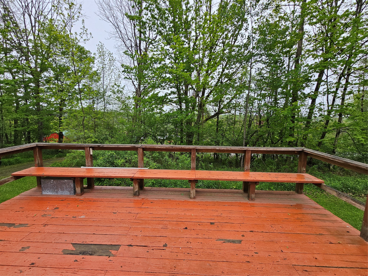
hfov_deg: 106.2
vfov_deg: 89.9
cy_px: 138
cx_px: 184
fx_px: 138
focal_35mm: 13
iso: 50
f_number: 2.2
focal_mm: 2.2
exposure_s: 1/269
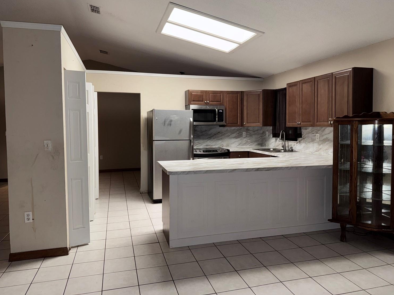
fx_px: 296
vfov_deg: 53.0
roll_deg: -0.2
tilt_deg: -2.1
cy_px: 136
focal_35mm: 26
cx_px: 200
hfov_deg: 67.3
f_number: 1.78
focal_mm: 6.76
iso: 100
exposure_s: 1/15
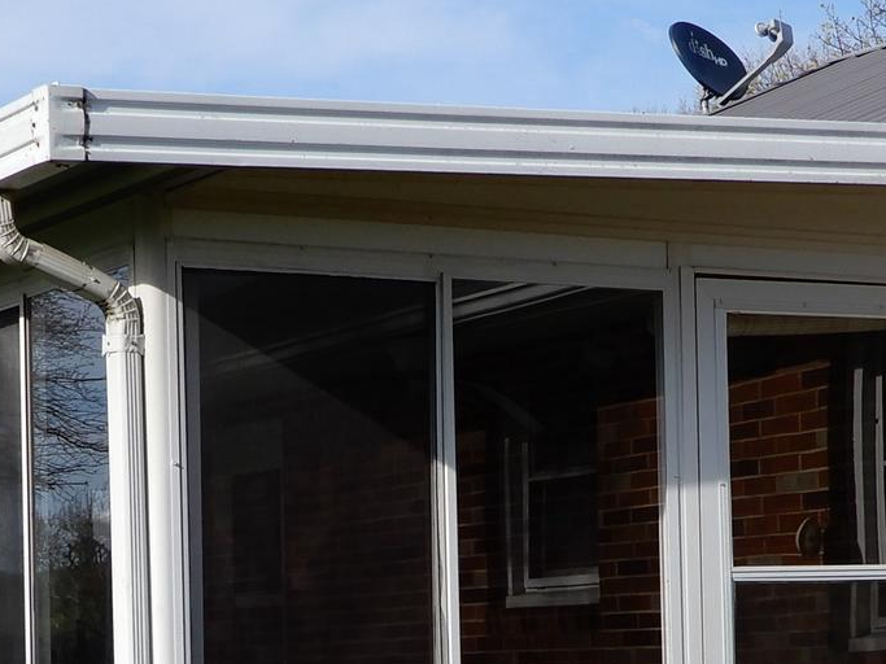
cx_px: 361
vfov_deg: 12.8
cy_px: 639
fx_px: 2917
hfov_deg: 17.3
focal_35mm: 114
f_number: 4
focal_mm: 6.8
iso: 80
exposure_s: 1/800
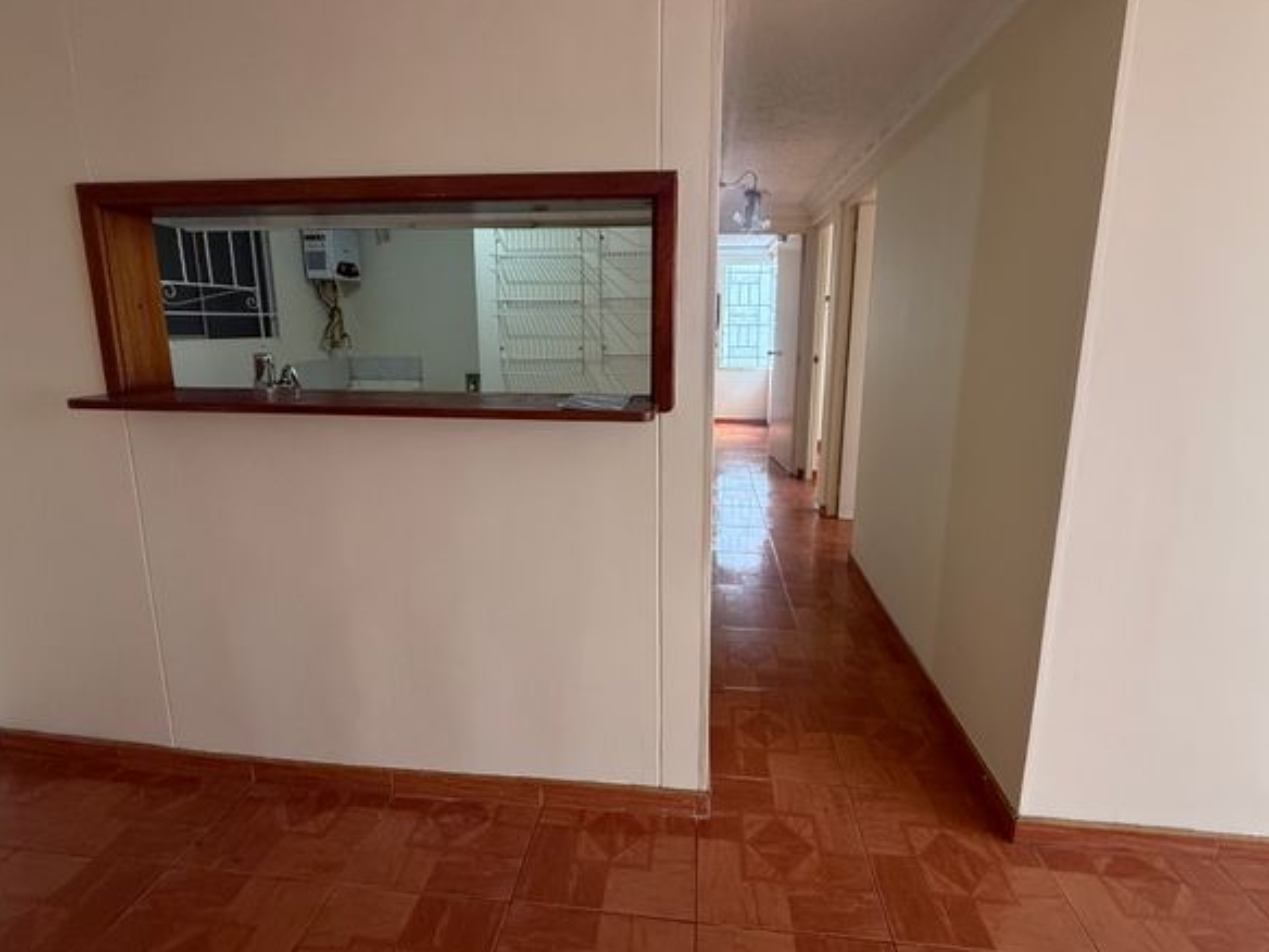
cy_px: 424
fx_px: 587
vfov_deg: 77.8
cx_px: 651
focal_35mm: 16
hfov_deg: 94.5
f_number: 2.2
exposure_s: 1/99
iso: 320
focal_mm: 2.22
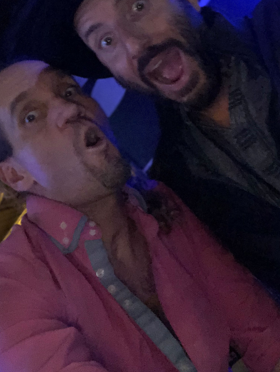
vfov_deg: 37.4
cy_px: 100
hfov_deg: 29.1
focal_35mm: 50
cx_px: 122
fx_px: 539
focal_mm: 2.87
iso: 1250
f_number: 2.2
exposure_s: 1/17
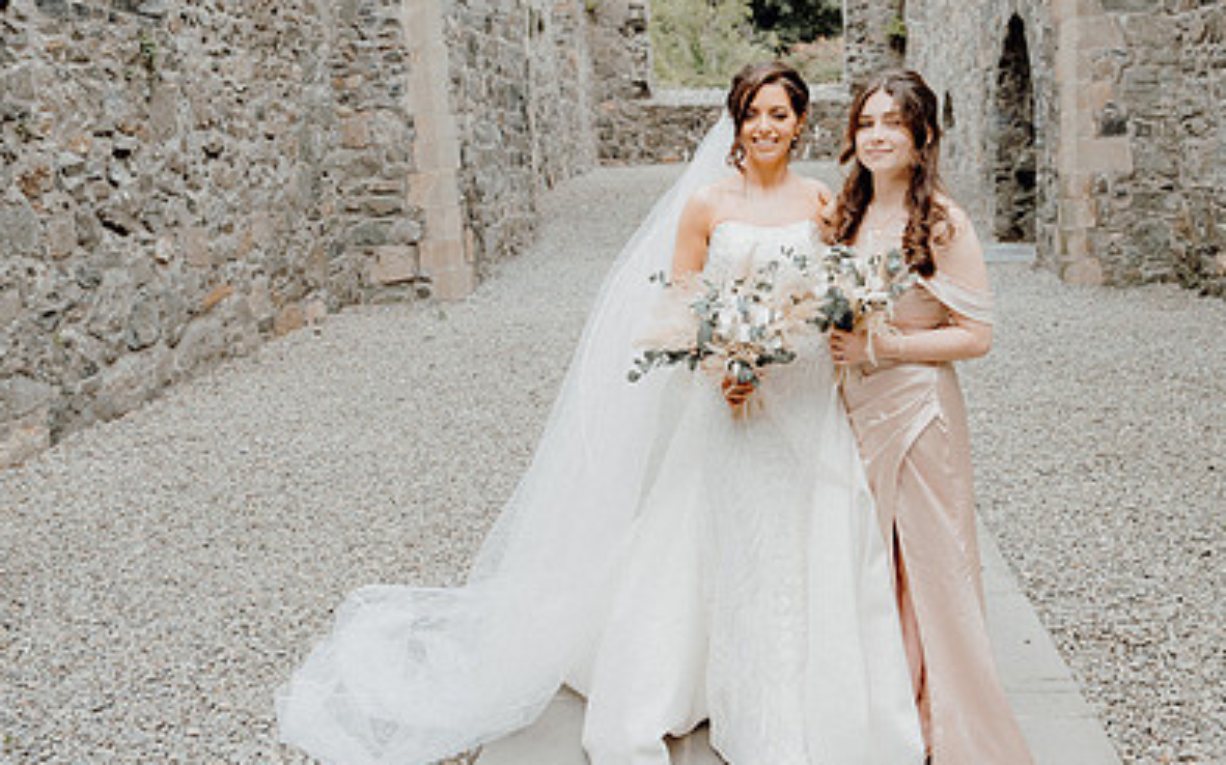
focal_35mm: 36
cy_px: 294
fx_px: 1203
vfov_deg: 35.1
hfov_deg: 53.5
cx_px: 762
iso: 125
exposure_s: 1/160
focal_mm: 24
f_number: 3.5
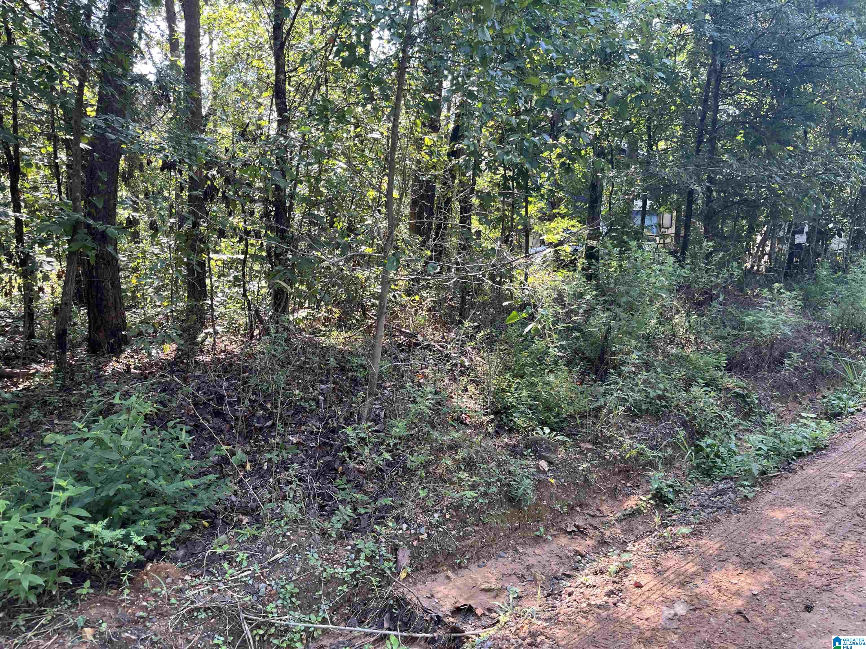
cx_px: 433
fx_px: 650
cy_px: 324
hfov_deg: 67.3
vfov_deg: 53.1
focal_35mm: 26
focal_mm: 5.1
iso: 50
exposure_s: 1/122
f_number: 1.6
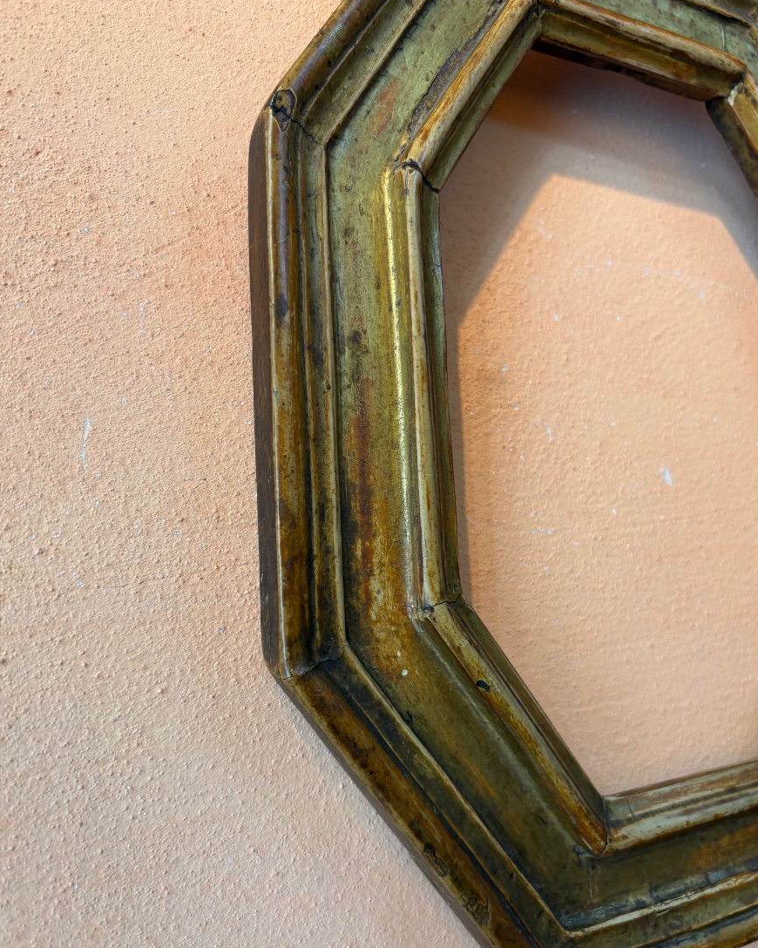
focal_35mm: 28
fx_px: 785
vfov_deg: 62.2
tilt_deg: +10.0
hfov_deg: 51.5
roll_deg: +2.7
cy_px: 486
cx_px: 380
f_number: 1.6
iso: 100
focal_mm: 5.96
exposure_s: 1/50
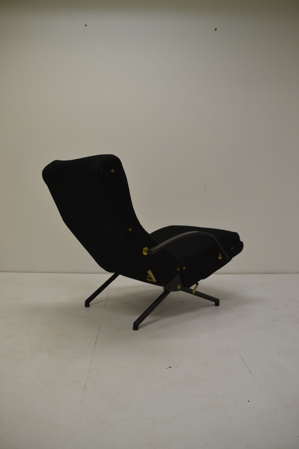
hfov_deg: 43.6
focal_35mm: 30
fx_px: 374
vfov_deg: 61.9
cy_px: 224
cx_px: 150
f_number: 4.5
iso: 400
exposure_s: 1/80
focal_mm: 20
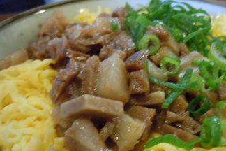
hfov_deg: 52.7
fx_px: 226
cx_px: 137
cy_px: 84
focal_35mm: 36
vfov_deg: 36.8
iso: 400
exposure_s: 1/6
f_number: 3.7
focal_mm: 5
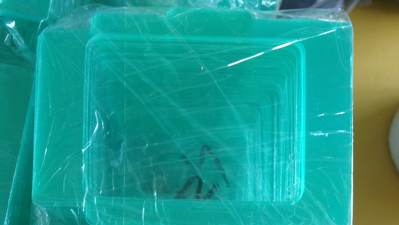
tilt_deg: -80.4
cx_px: 199
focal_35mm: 48
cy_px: 243
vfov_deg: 23.5
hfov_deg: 42.9
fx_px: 508
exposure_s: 1/20
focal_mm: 4.12
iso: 50
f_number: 2.4
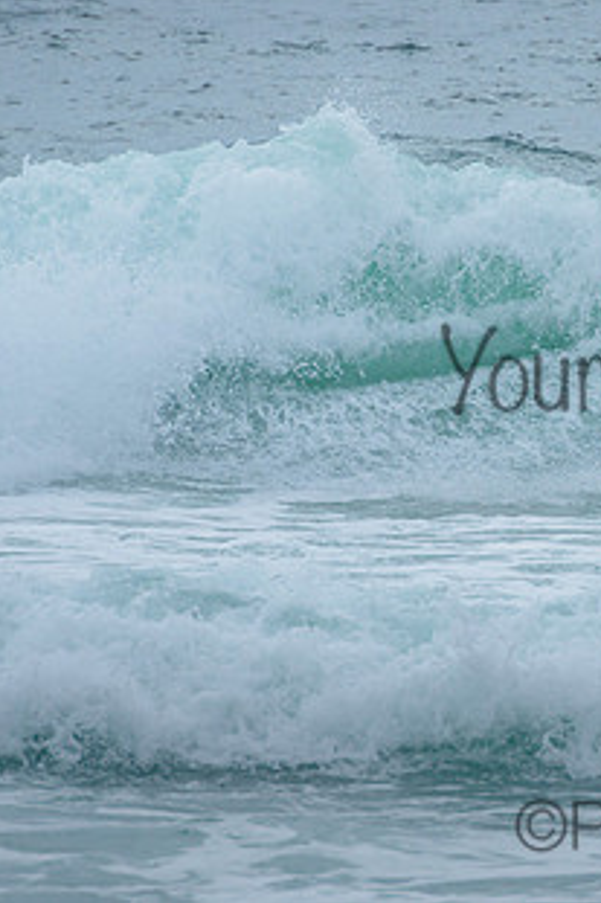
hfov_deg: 1.5
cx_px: 747
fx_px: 22937
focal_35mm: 915
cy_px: 284
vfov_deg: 2.3
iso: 500
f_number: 8
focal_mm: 400
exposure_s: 1/1600
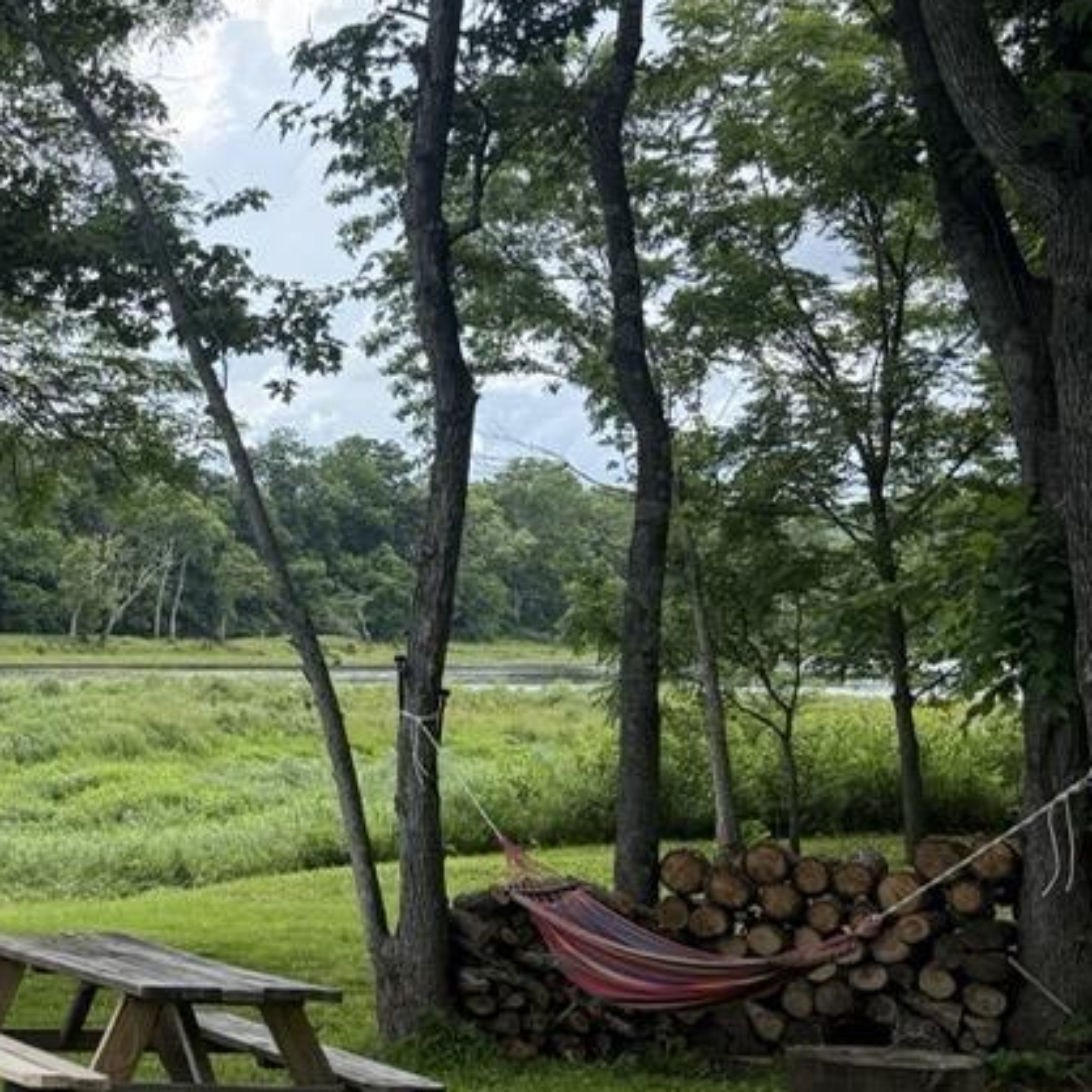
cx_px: -483
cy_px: 483
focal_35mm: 65
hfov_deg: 22.4
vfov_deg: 26.5
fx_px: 2320
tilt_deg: +3.6
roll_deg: -0.3
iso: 100
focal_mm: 6.76
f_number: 1.78
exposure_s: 1/3145
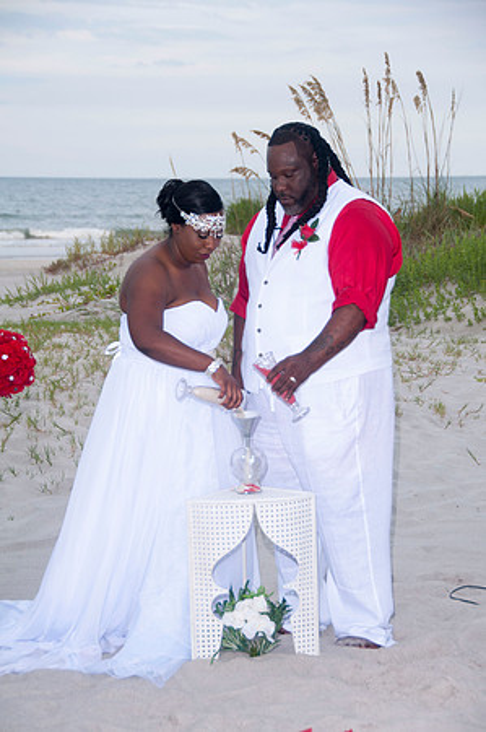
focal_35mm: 98
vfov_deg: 20.9
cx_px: 243
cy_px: 366
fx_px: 1979
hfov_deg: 14.0
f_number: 5.6
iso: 200
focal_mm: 65
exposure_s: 1/125
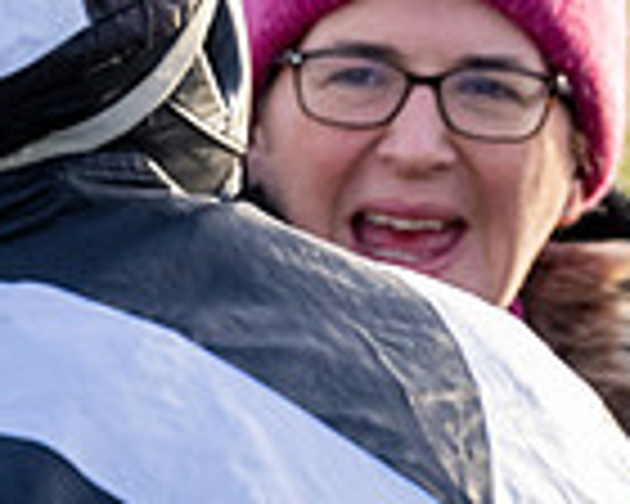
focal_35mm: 796
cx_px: -583
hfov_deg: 2.4
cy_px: 165
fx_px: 14842
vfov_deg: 1.9
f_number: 5
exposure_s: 1/1250
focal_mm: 155
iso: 800
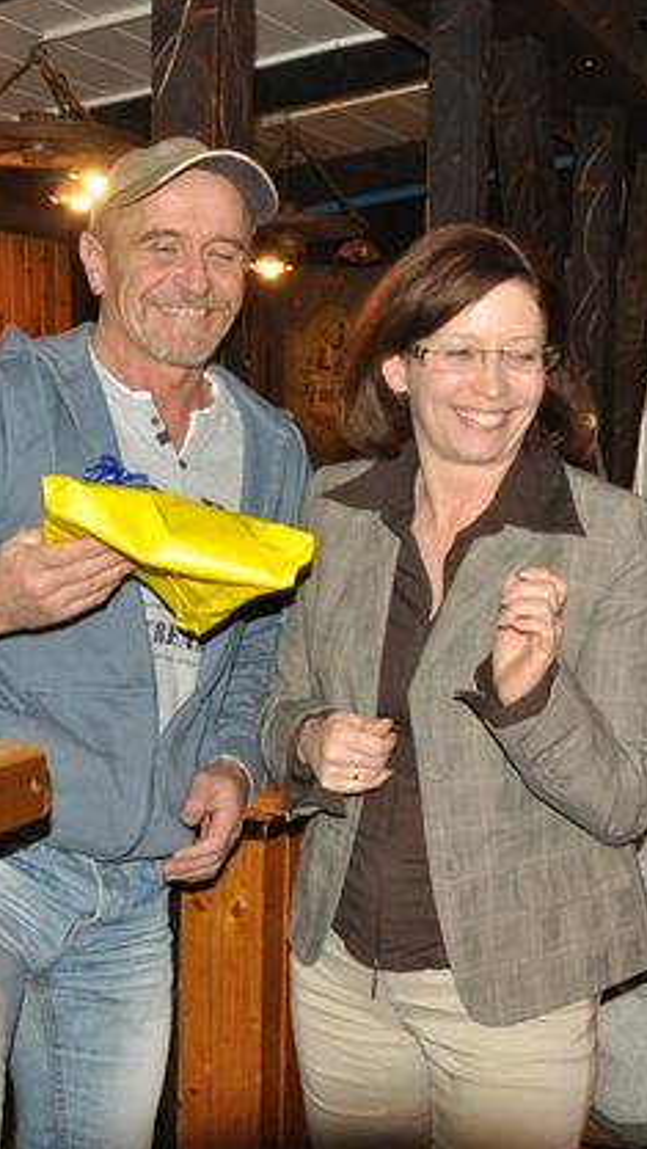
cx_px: 347
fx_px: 1614
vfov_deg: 39.2
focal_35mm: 53
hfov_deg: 22.7
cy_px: 574
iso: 800
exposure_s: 1/60
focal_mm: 22
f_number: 3.5
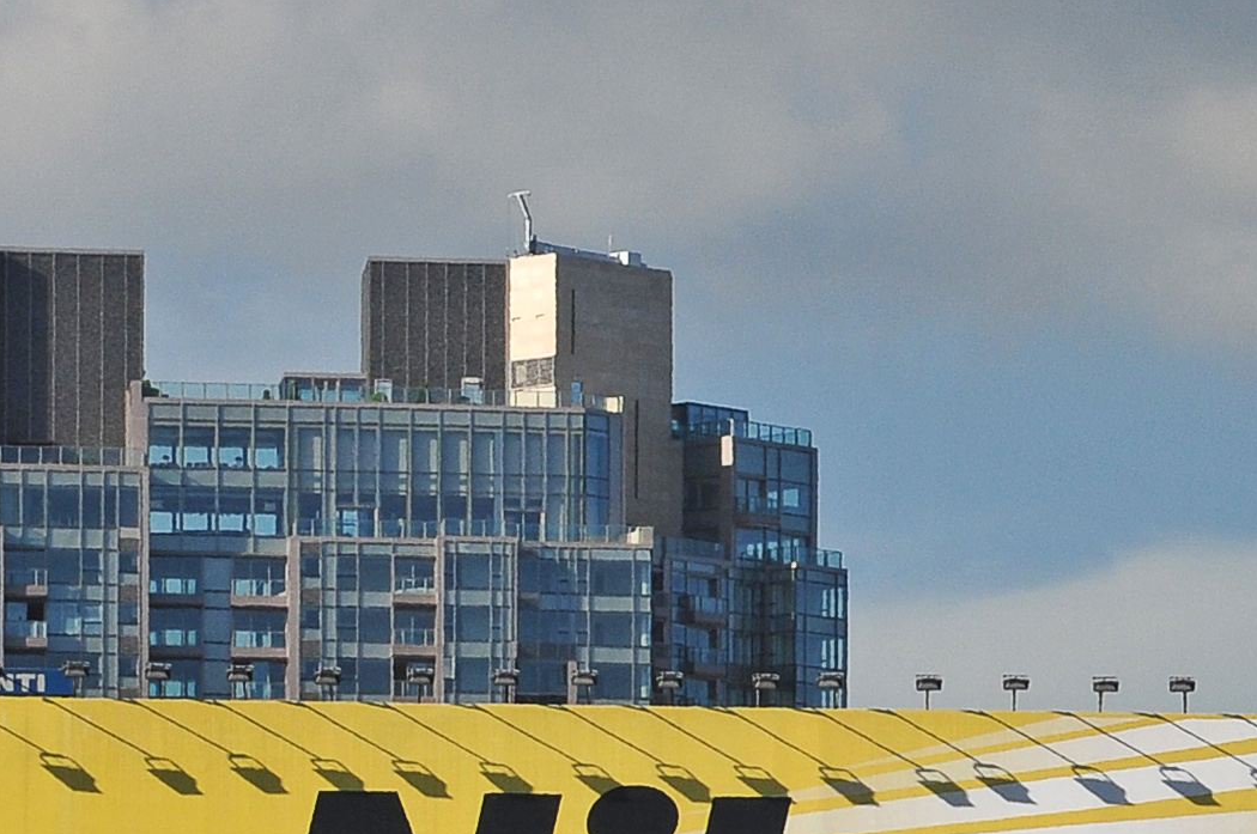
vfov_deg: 3.2
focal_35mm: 429
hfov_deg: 4.8
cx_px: 1739
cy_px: 456
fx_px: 14958
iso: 200
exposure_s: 1/400
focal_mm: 70
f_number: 10
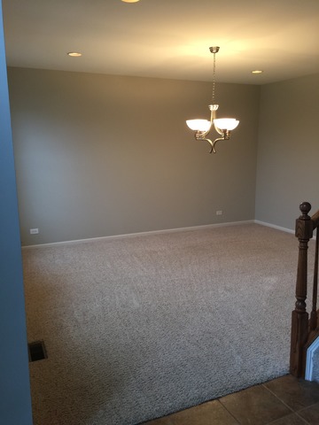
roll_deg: +0.5
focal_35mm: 29
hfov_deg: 48.2
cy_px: 212
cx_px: 160
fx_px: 356
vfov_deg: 61.7
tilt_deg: -8.3
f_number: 2.2
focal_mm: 4.15
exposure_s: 1/15
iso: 40
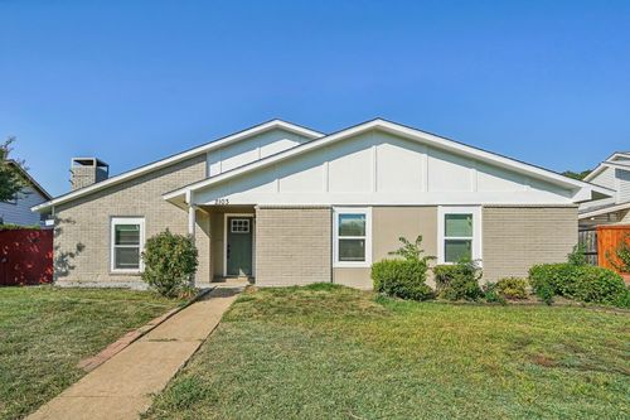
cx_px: 315
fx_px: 297
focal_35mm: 17
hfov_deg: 93.3
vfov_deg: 70.4
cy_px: 210
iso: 320
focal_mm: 17
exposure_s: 1/2500
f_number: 8
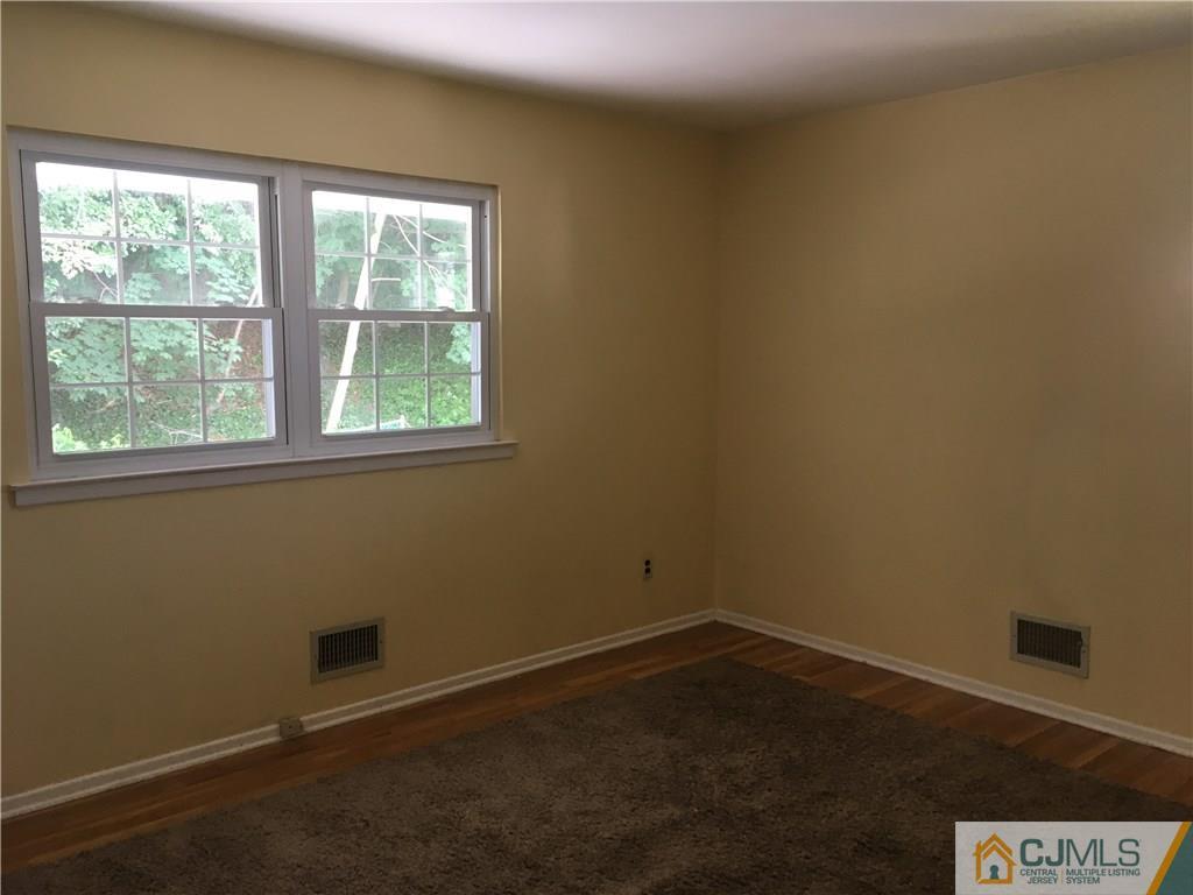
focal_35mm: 29
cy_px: 448
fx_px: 999
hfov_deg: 61.7
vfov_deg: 48.2
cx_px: 596
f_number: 2.2
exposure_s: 1/30
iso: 64
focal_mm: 4.15
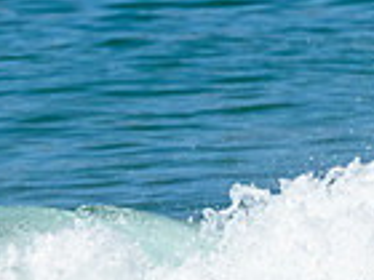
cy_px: 166
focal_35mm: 4386
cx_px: -371
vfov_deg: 0.3
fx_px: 47387
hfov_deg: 0.5
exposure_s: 1/2000
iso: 1100
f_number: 11
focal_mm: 800
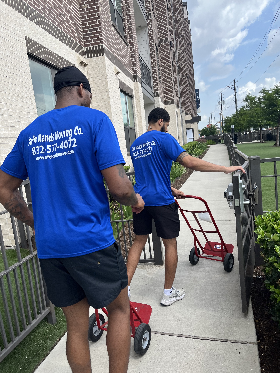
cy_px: 186
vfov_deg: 67.3
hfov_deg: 53.1
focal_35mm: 26
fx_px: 280
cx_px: 140
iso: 50
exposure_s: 1/1776
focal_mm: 5.1
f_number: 1.6
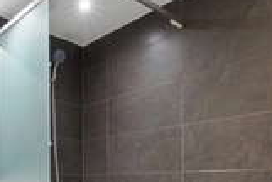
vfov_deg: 30.2
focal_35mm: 41
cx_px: 26
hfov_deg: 43.2
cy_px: 187
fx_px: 310
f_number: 8
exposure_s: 1/5
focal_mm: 10.5
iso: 200
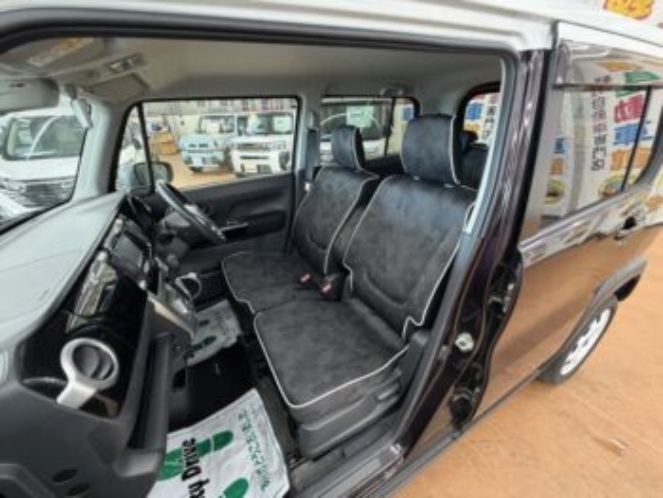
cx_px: 332
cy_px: 249
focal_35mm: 14
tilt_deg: -25.6
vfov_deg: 85.7
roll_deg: +2.5
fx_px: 268
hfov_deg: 102.0
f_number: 2.2
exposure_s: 1/50
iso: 320
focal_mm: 2.22
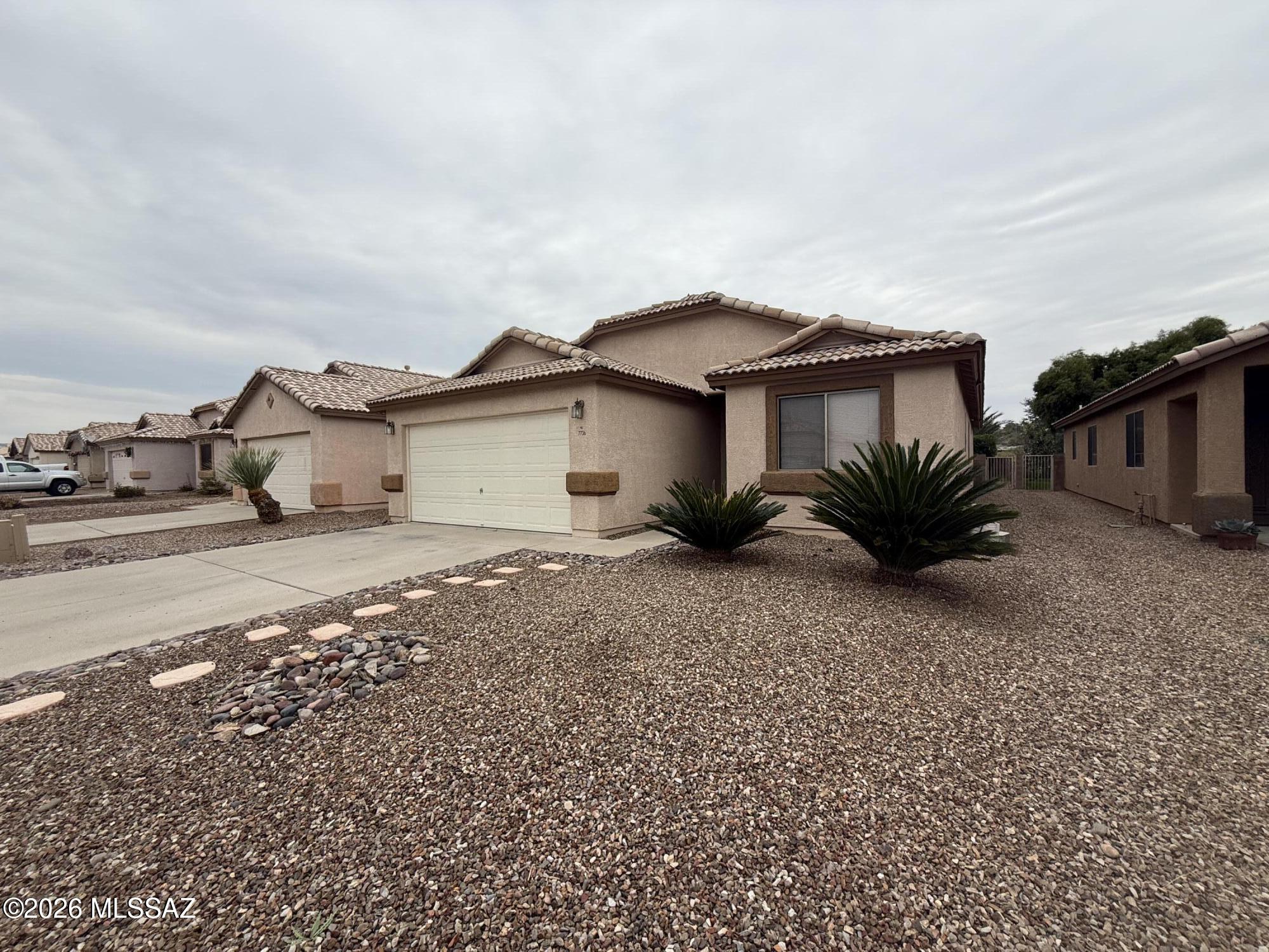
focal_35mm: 14
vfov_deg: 85.7
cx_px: 634
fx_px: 513
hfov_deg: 102.1
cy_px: 476
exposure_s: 1/490
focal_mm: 2.22
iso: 50
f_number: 2.2
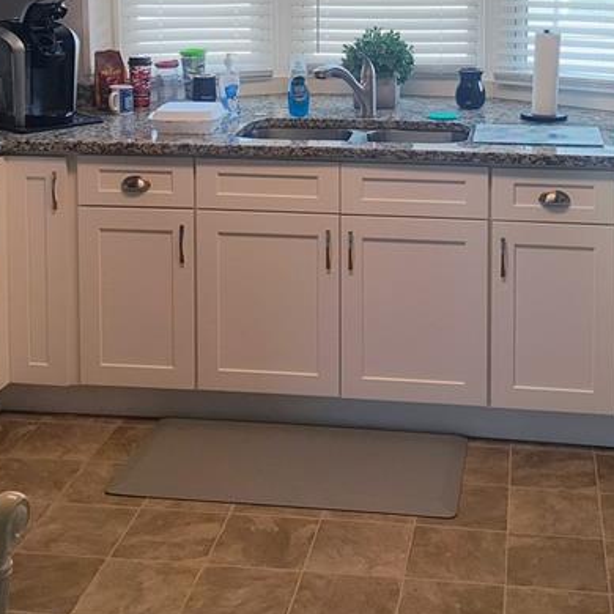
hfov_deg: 29.4
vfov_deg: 28.3
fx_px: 1164
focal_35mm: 58
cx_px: 405
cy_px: 54
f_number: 1.7
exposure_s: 1/120
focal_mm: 4.71
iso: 196
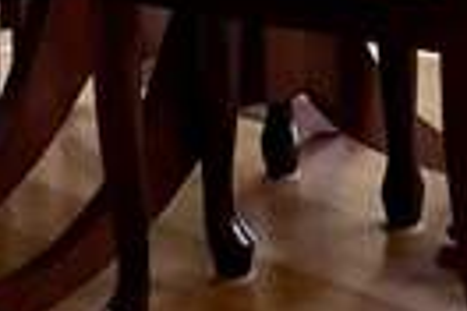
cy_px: -454
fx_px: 2361
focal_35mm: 182
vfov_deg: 7.1
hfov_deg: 11.3
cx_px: 219
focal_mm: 3
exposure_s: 1/60
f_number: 1.8
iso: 100
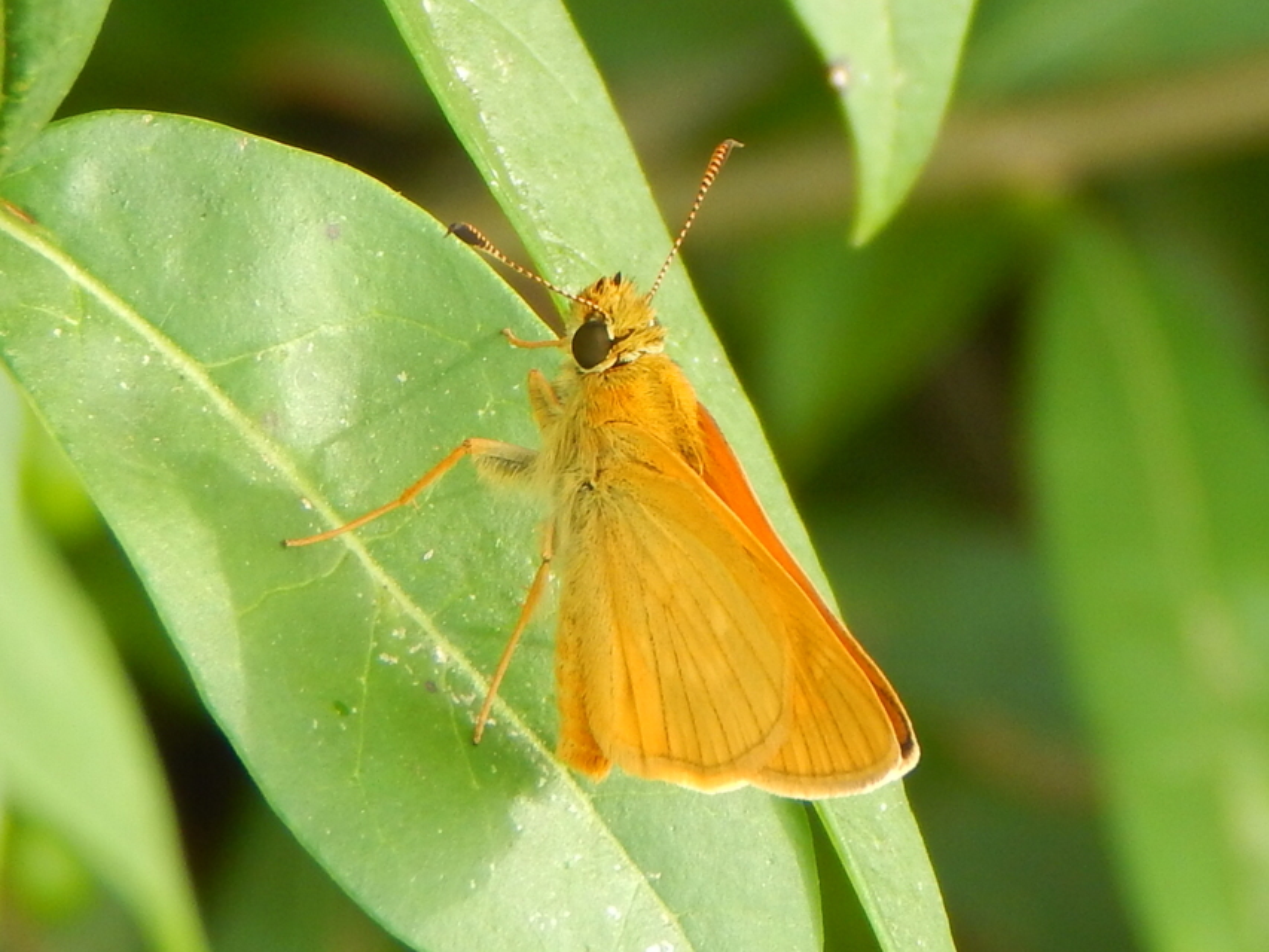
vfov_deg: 5.3
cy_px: 476
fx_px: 10229
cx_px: 634
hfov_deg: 7.1
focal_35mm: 279
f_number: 5.7
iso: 125
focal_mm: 50.1
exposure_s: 1/60
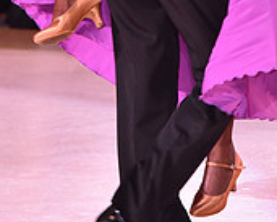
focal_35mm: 540
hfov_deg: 3.6
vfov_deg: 2.9
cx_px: 221
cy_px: -139
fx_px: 4430
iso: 2500
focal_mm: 170
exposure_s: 1/250
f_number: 5.6
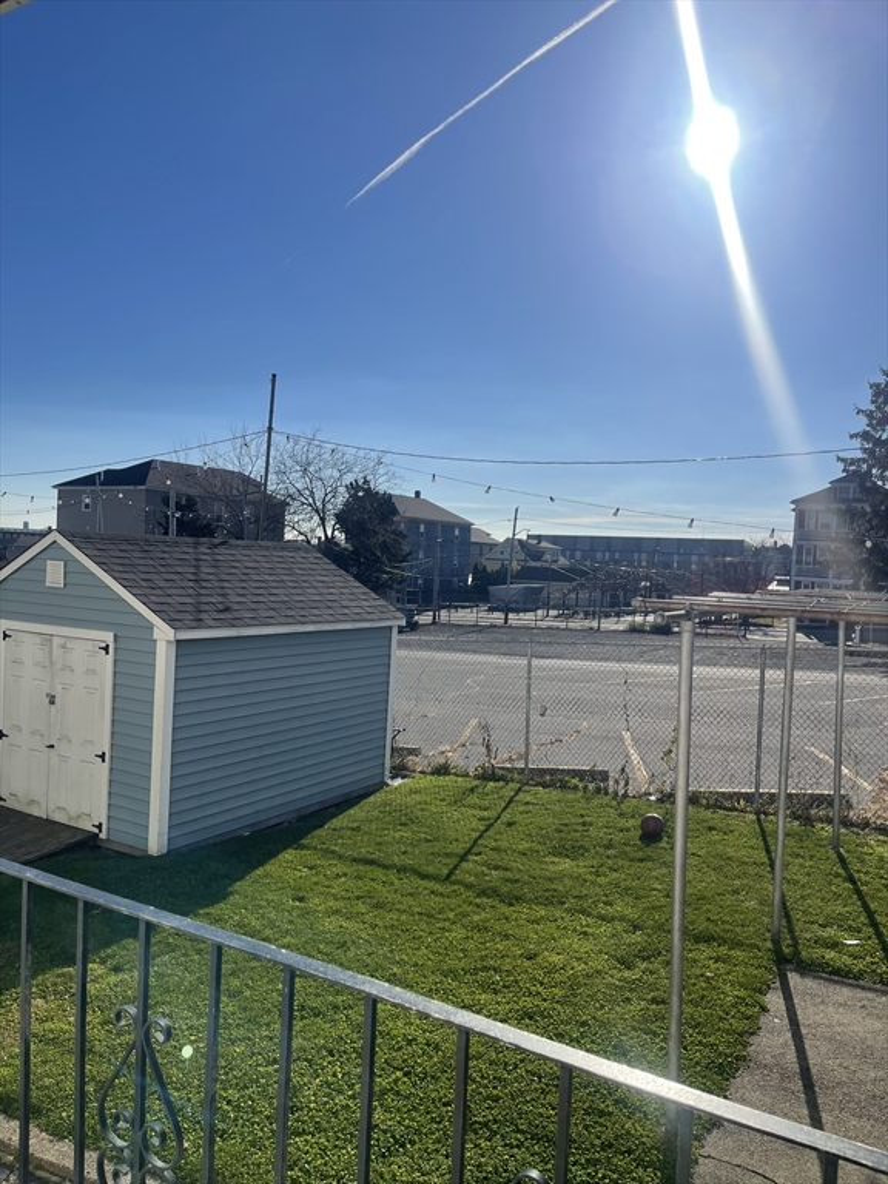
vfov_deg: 69.4
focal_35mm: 25
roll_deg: -1.9
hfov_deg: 54.9
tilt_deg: -1.6
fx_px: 855
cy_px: 592
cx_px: 444
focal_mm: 5.1
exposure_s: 1/10000
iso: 32
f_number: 1.6
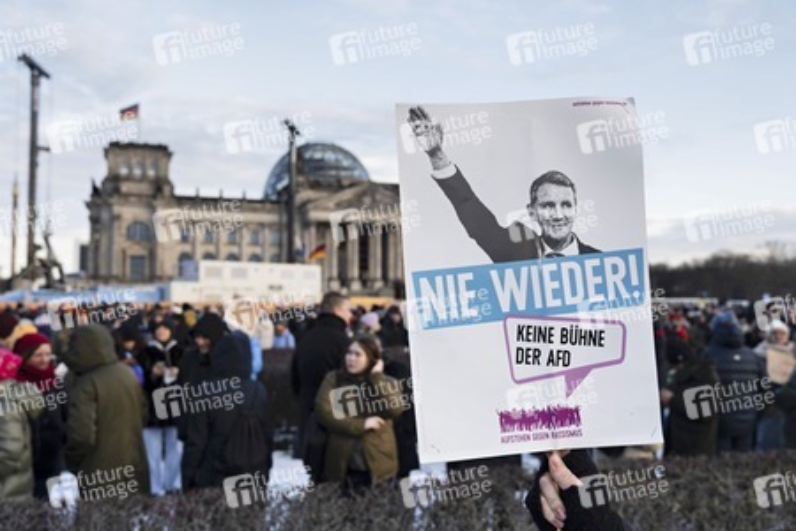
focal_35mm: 35
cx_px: 398
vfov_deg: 38.2
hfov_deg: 54.8
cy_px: 266
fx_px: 767
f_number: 5
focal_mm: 34.7
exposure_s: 1/125
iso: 200
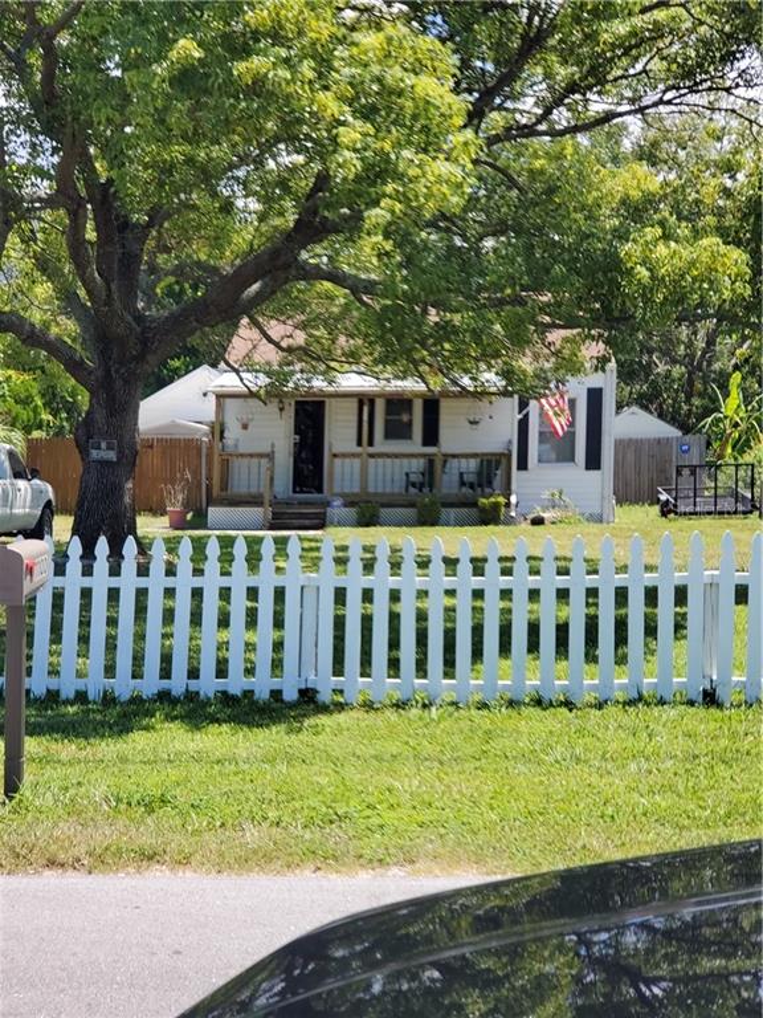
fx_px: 1528
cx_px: 382
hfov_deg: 28.0
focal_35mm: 52
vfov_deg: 36.8
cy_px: 509
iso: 50
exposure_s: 1/348
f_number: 2.4
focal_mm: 6
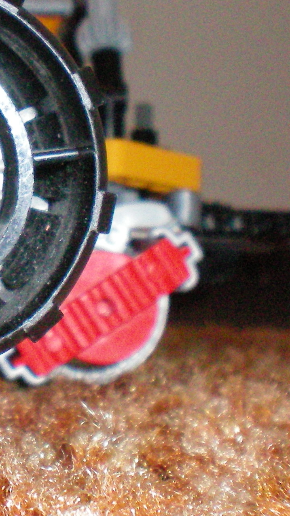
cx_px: -66
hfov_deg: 11.2
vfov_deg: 20.1
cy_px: 192
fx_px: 1449
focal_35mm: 106
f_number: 4.6
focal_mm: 6.3
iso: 400
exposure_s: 1/60
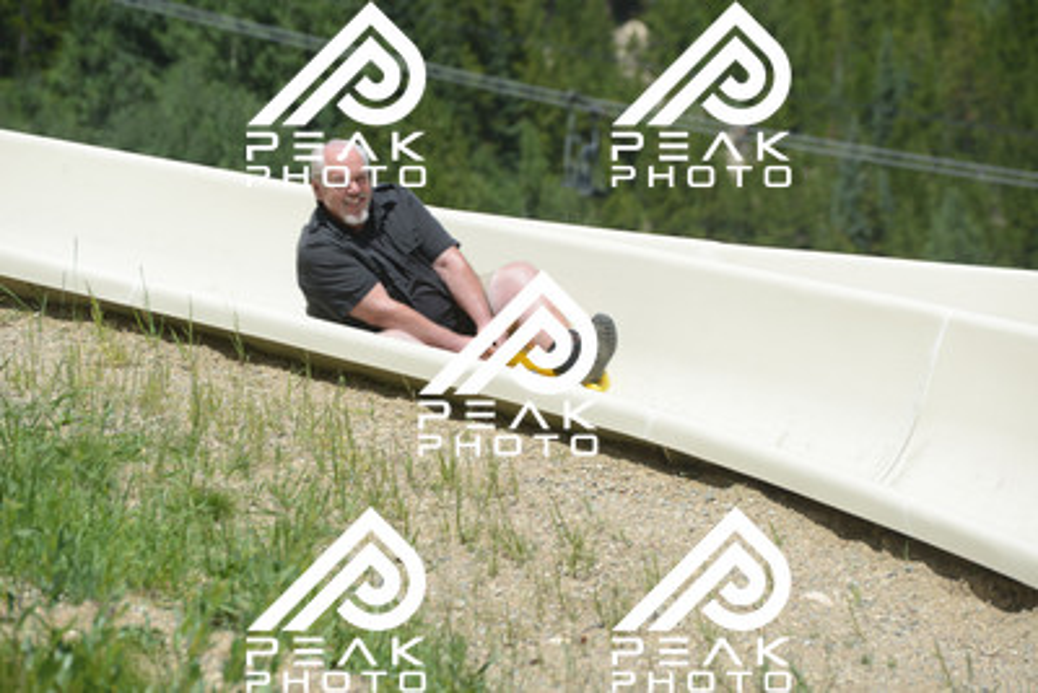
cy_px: 346
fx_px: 5624
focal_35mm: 195
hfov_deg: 10.5
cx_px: 519
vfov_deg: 7.0
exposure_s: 1/640
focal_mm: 195
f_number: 6.3
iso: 180
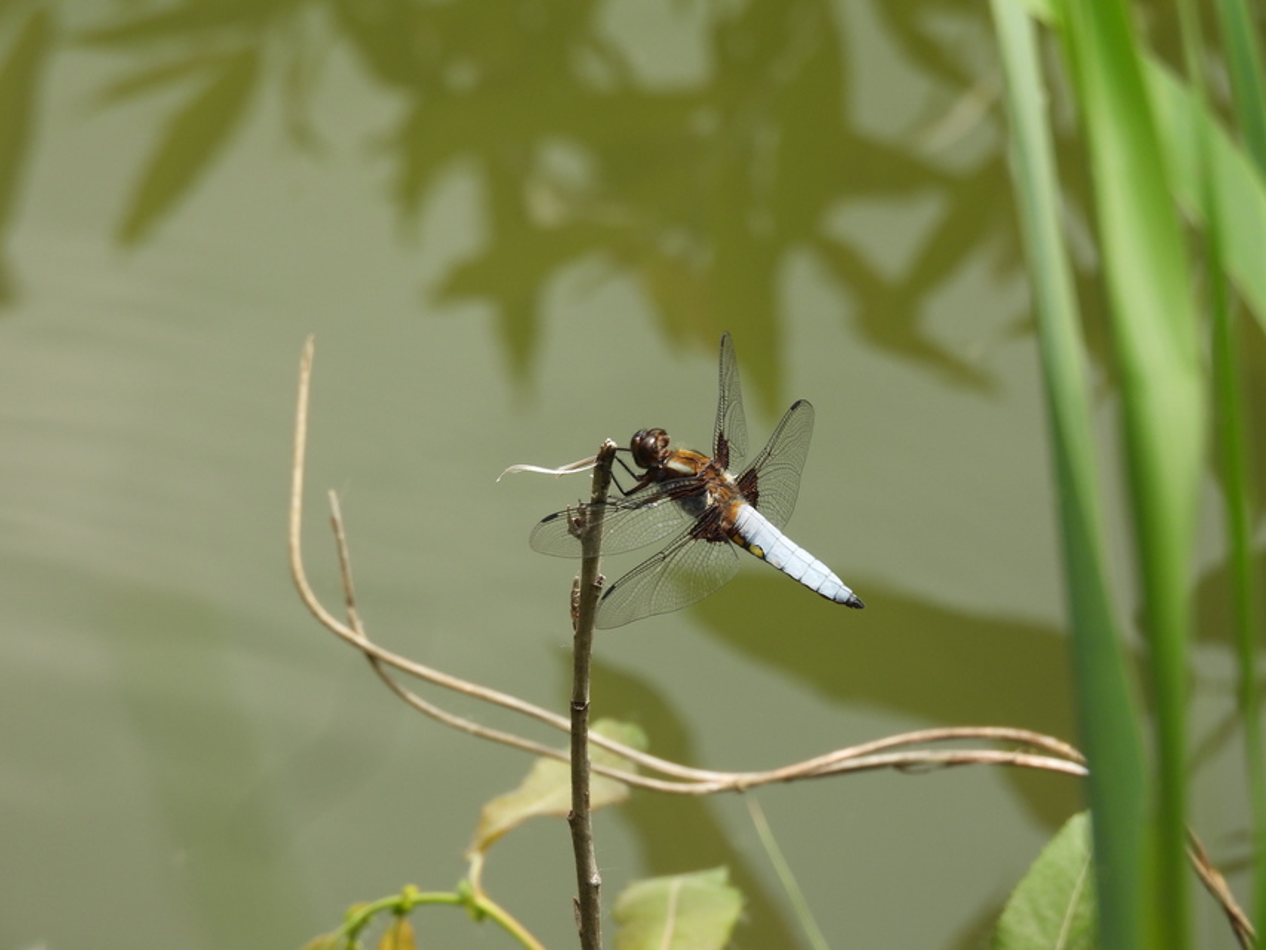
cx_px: 633
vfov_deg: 2.1
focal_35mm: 700
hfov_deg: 2.8
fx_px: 25604
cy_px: 475
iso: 100
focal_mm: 125
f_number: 5.6
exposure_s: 1/200
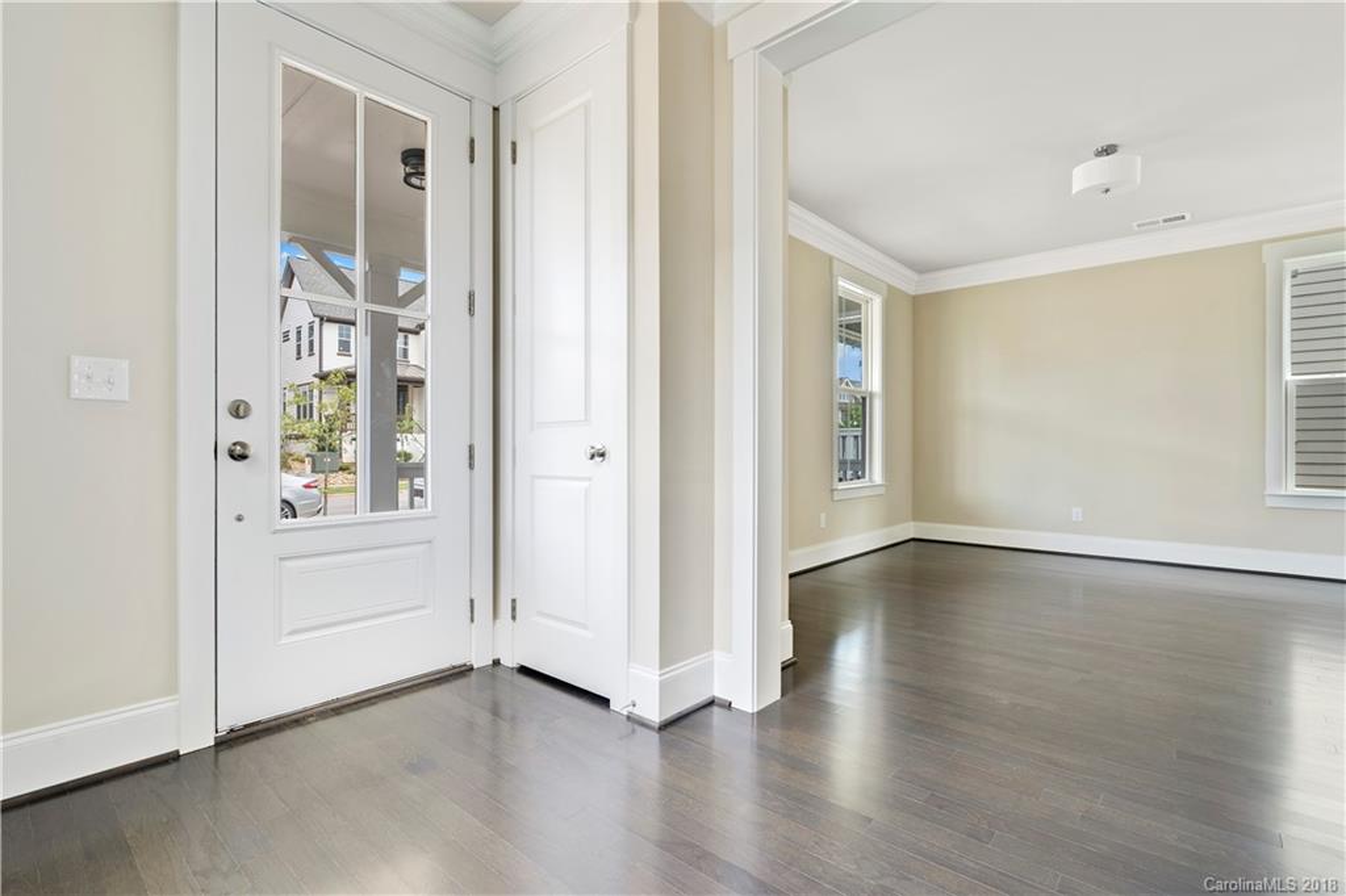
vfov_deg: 73.7
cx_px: 673
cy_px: 448
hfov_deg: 96.8
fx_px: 598
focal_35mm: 16
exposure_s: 1/2.5
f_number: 8
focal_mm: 16
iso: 200
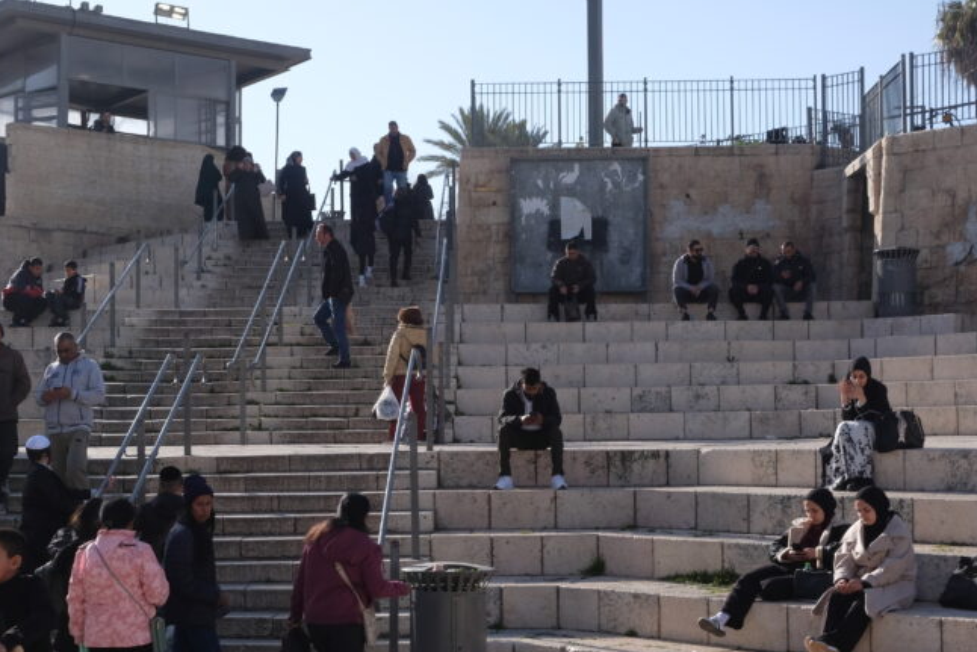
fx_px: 1764
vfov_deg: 20.9
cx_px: 423
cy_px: 359
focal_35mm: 65
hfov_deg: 30.9
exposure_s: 1/250
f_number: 9
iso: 200
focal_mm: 27
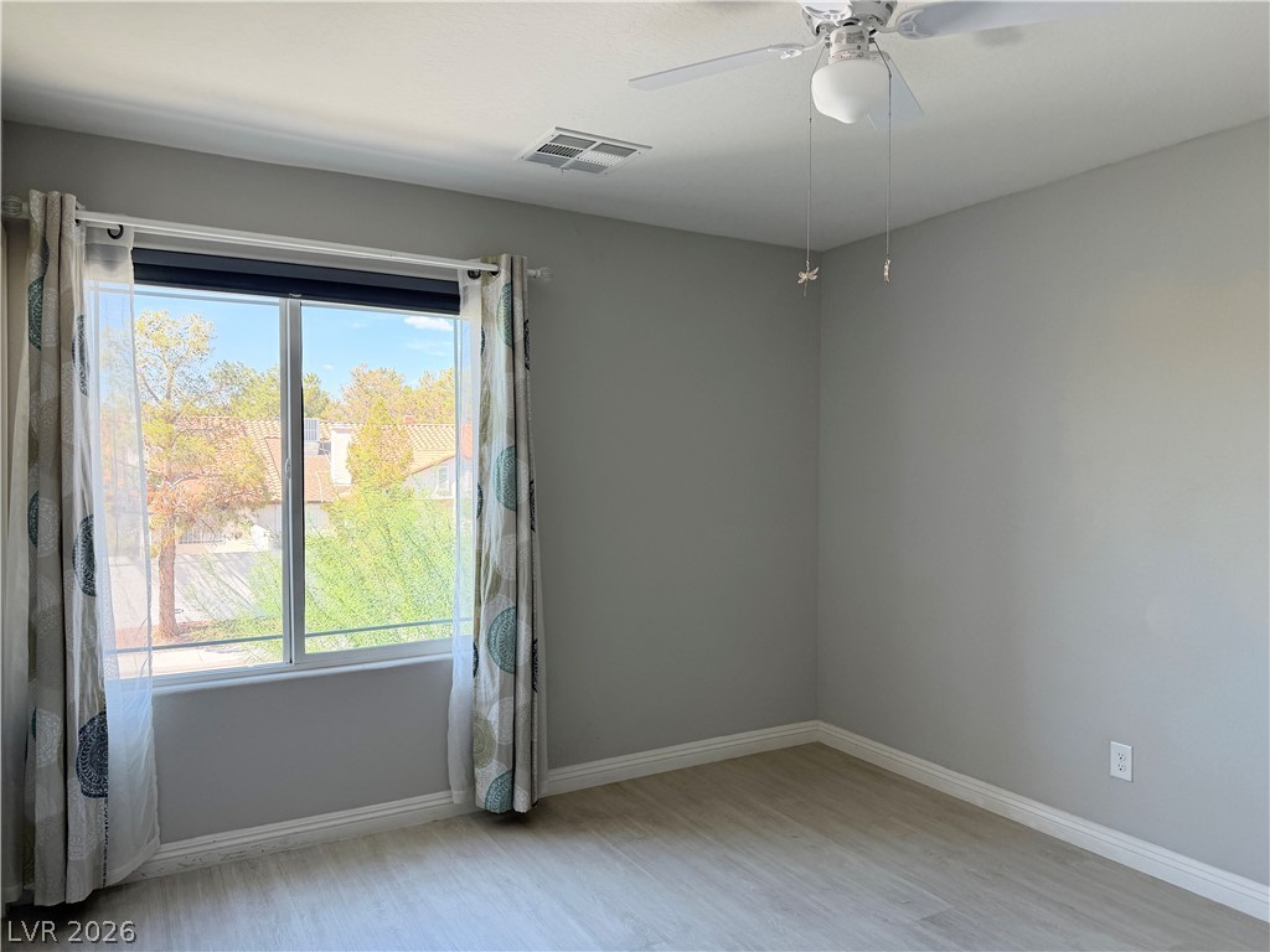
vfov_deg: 56.8
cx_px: 635
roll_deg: -0.6
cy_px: 476
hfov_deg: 71.6
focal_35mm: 24
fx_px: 881
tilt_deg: -2.3
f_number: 1.78
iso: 80
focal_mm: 6.76
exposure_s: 1/284
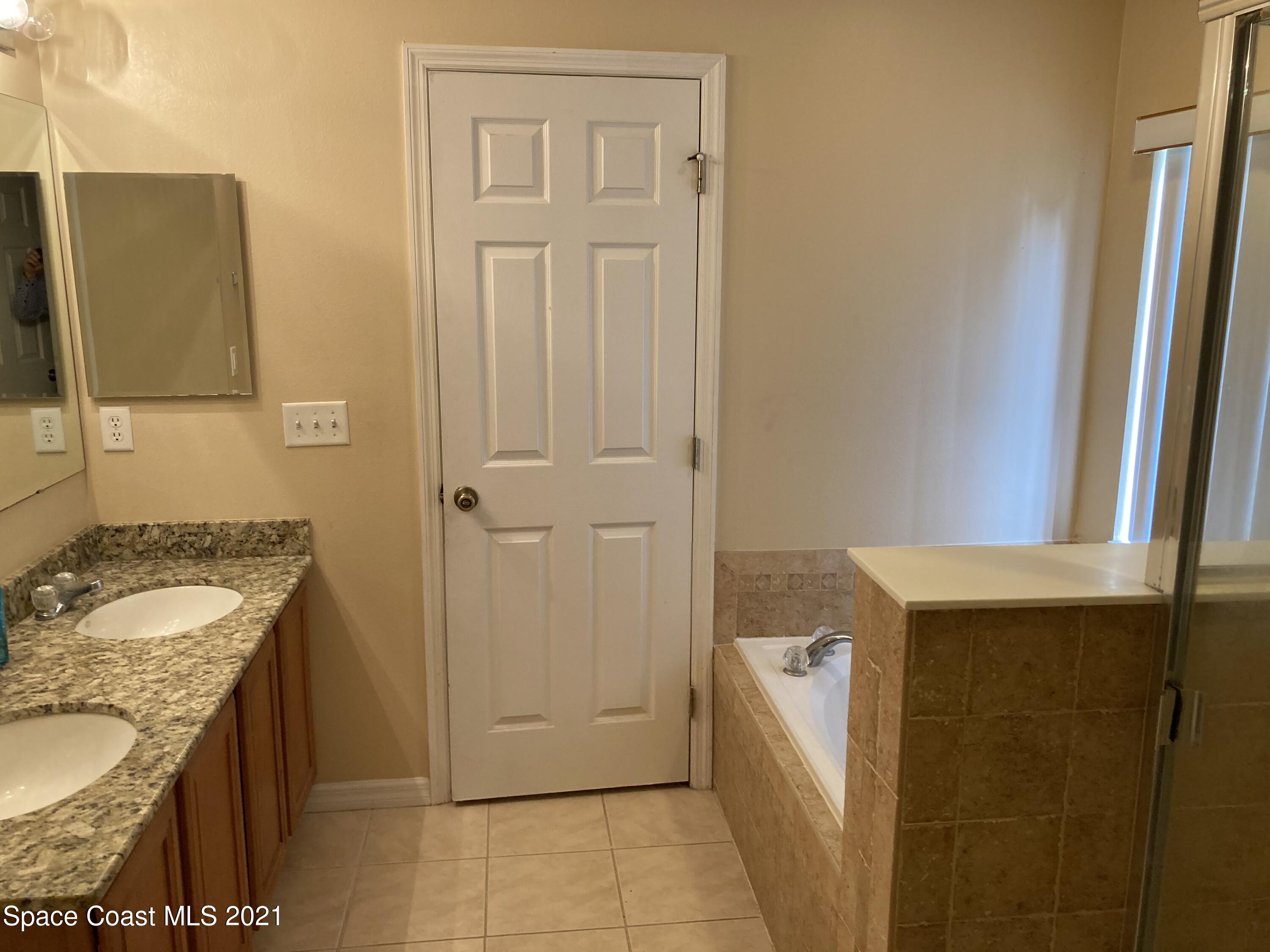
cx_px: 635
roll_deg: -0.3
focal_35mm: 28
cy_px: 476
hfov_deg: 63.4
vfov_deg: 49.7
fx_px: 1027
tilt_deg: -10.3
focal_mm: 3.99
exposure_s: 1/60
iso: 125
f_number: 1.8
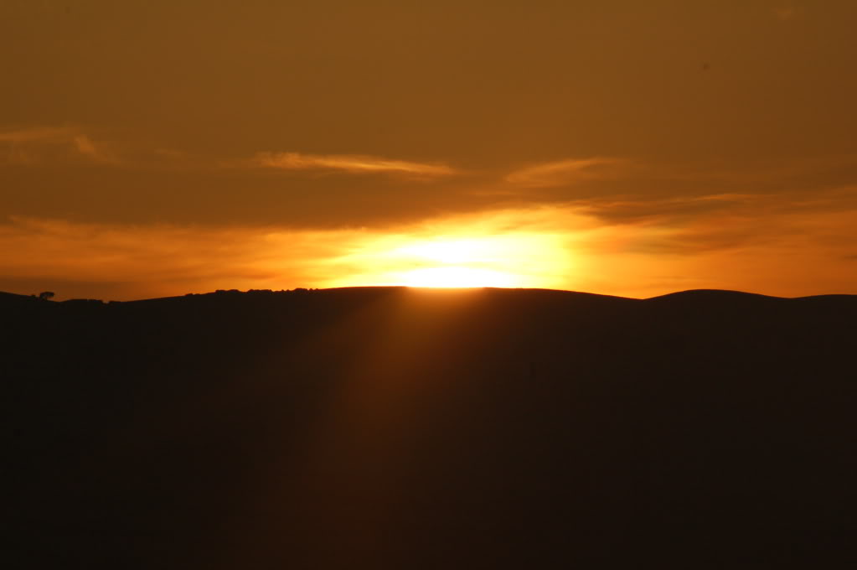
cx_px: 428
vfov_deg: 3.0
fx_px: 10702
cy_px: 285
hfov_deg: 4.6
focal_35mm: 450
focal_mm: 300
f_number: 11
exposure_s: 1/1600
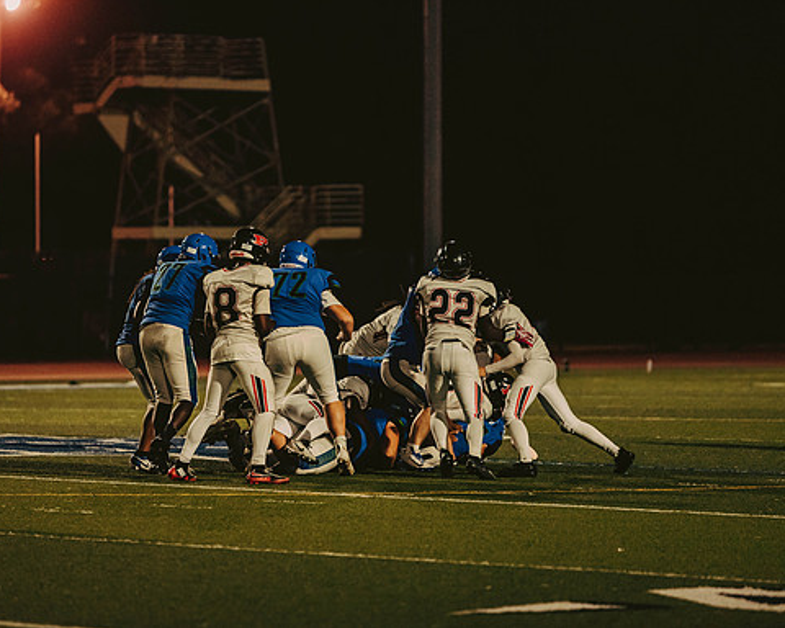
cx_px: 348
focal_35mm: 227
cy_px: 313
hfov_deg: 8.5
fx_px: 5274
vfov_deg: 6.8
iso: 2500
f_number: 2.8
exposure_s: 1/1000
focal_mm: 200
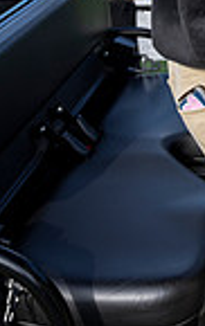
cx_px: 333
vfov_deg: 22.6
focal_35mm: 76
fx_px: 677
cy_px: -153
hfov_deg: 15.5
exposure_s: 1/250
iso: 80
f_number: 4.5
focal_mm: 24
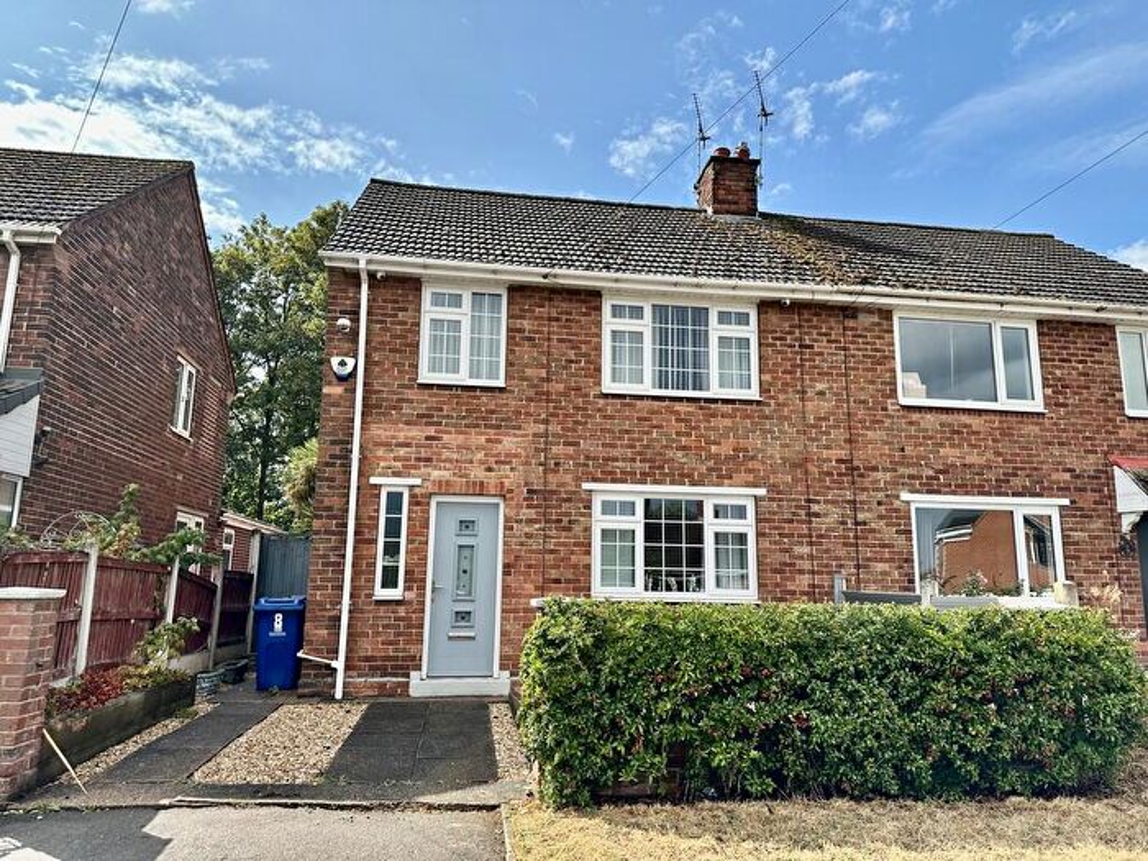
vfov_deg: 56.8
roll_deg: -0.7
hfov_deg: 71.6
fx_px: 796
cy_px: 430
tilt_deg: +9.7
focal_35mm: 24
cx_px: 574
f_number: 1.78
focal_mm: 6.86
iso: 80
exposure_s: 1/2660
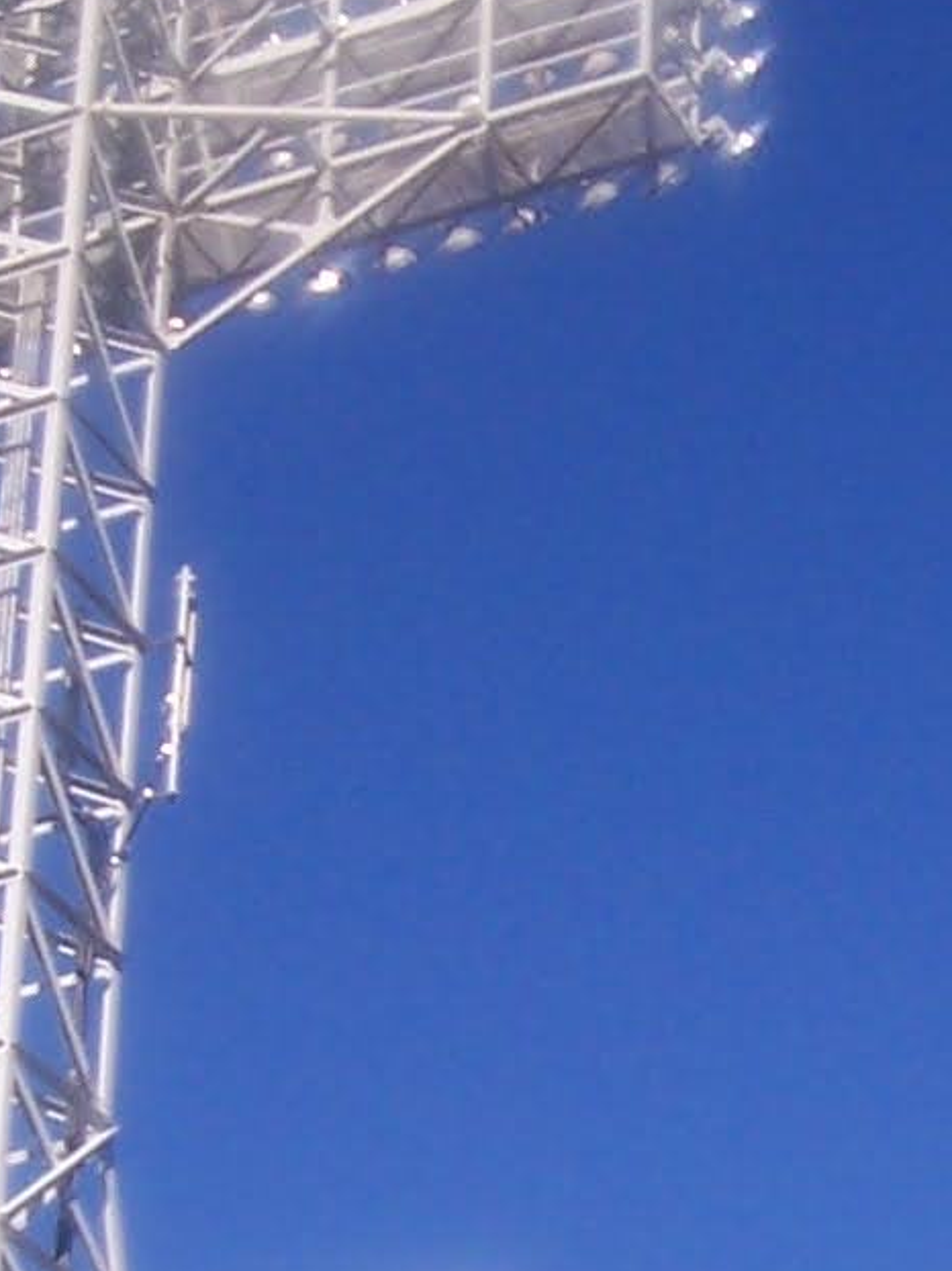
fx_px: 5137
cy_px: 1150
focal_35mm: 140
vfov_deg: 14.0
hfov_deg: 10.5
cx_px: 793
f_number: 5.6
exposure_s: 1/500
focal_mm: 5.6
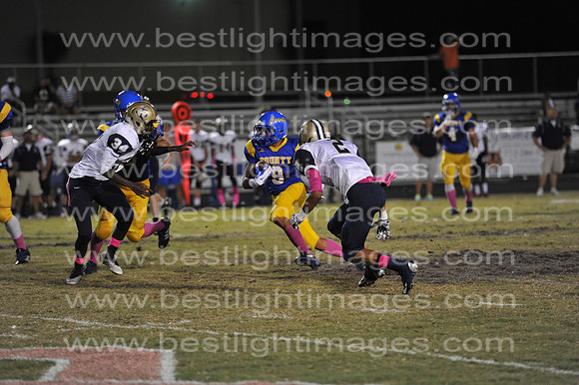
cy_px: 192
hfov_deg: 10.3
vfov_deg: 6.9
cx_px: 290
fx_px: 3215
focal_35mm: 200
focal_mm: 200
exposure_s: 1/400
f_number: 3.2
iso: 3200
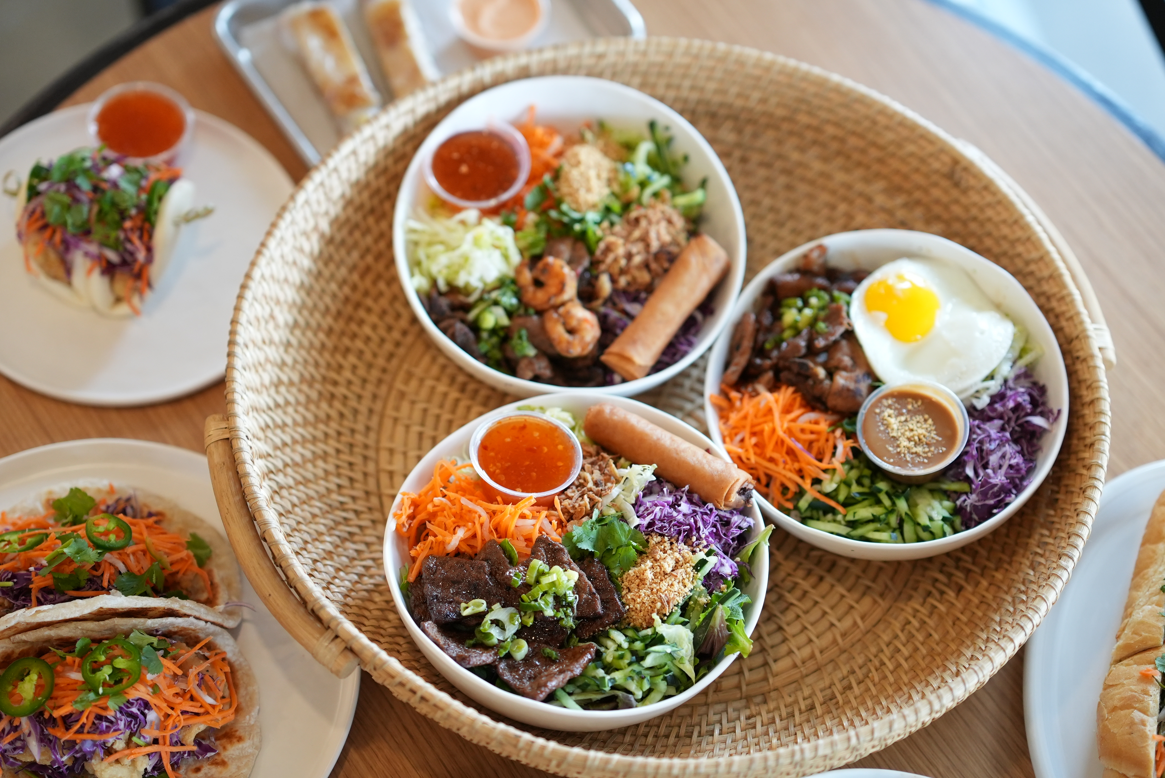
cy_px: 389
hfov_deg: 23.9
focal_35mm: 85
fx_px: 2752
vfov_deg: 16.1
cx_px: 582
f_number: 1.8
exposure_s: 1/500
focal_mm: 85
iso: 2000
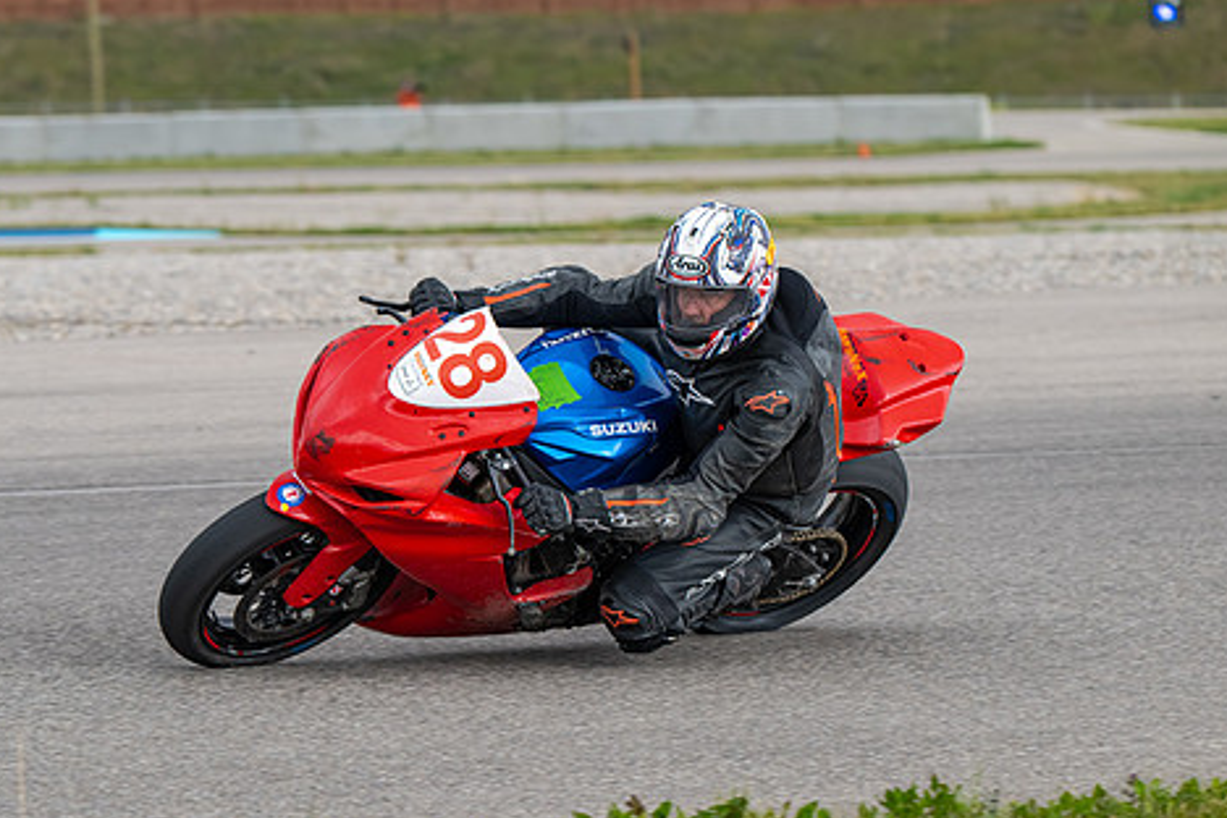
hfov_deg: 9.2
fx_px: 7600
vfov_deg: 6.2
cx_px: 535
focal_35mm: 223
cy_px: 484
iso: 1100
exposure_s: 1/1250
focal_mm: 180
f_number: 6.3
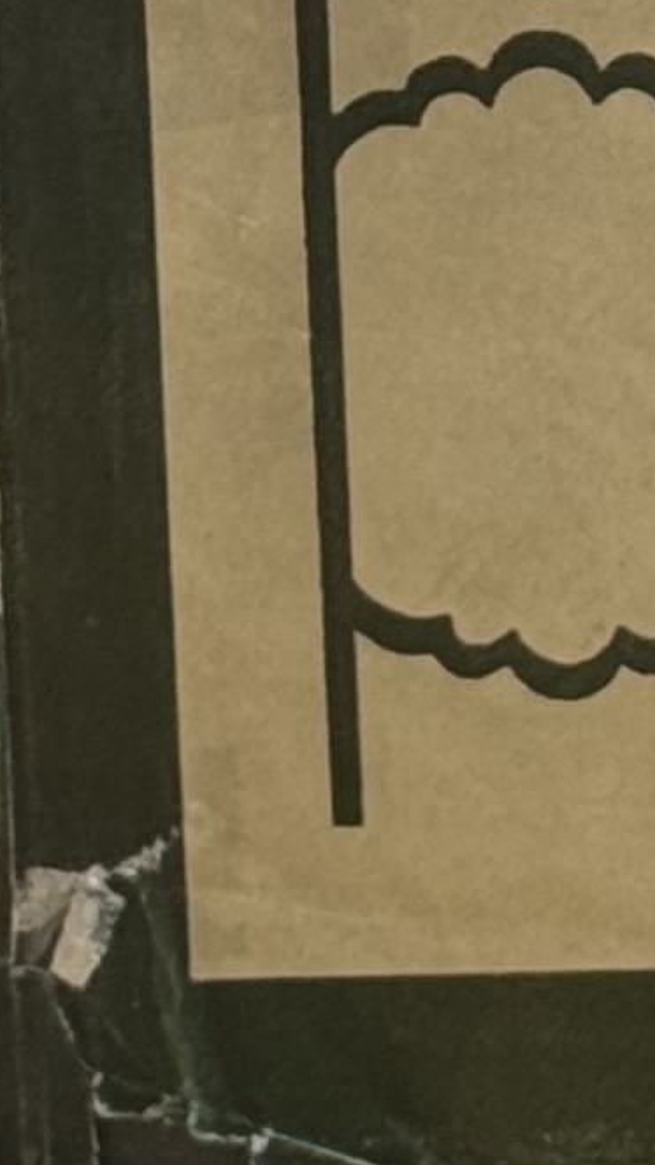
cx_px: 732
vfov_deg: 6.6
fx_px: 9817
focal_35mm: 318
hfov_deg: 3.8
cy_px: -1234
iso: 100
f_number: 1.78
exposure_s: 1/50
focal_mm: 6.76
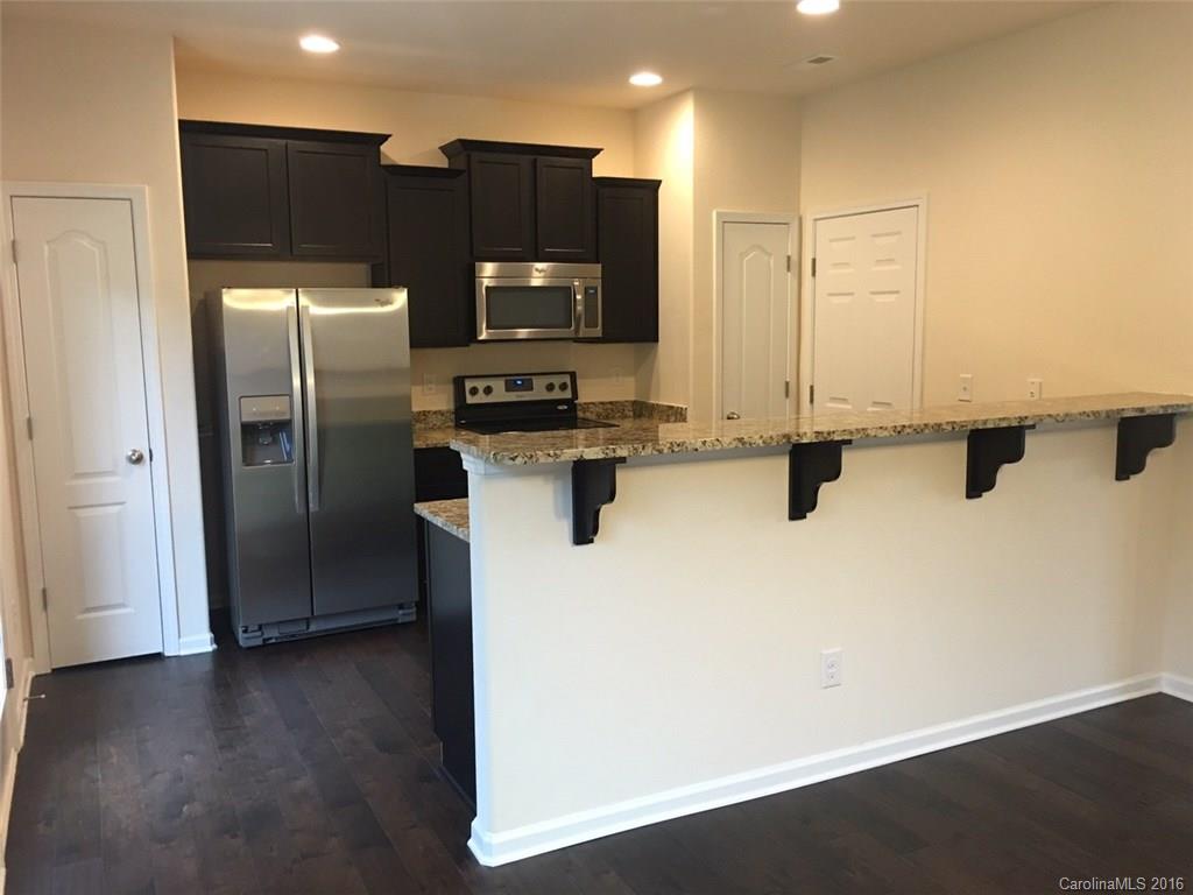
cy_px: 448
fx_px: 999
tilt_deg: -3.7
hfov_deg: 61.7
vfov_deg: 48.2
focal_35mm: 29
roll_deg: -0.1
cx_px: 596
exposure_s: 1/15
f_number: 2.2
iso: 64
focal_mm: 4.15
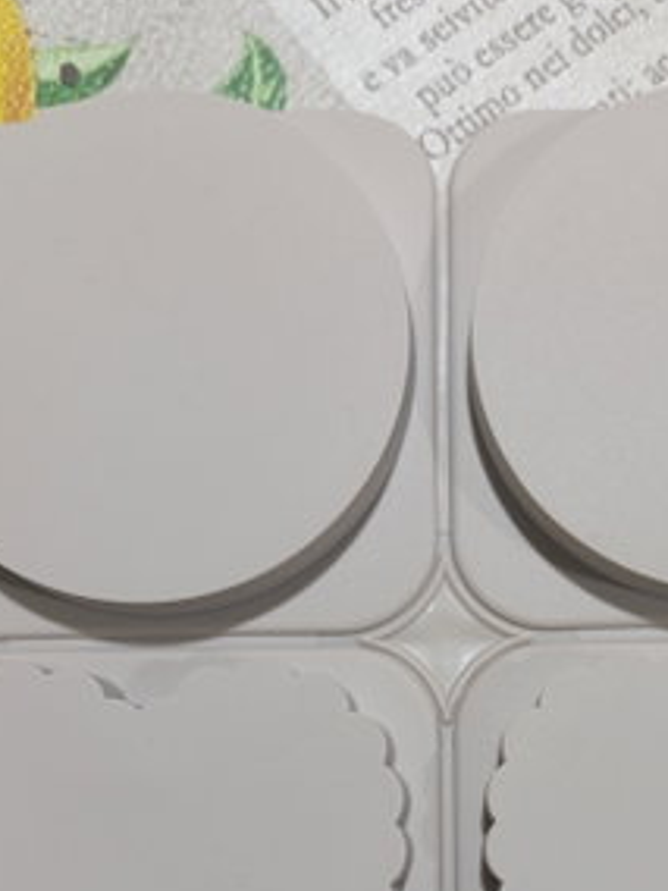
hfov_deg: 30.6
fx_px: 1209
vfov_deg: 38.8
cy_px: 720
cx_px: 455
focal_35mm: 47
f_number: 1.7
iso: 320
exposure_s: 1/33.3
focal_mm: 4.71
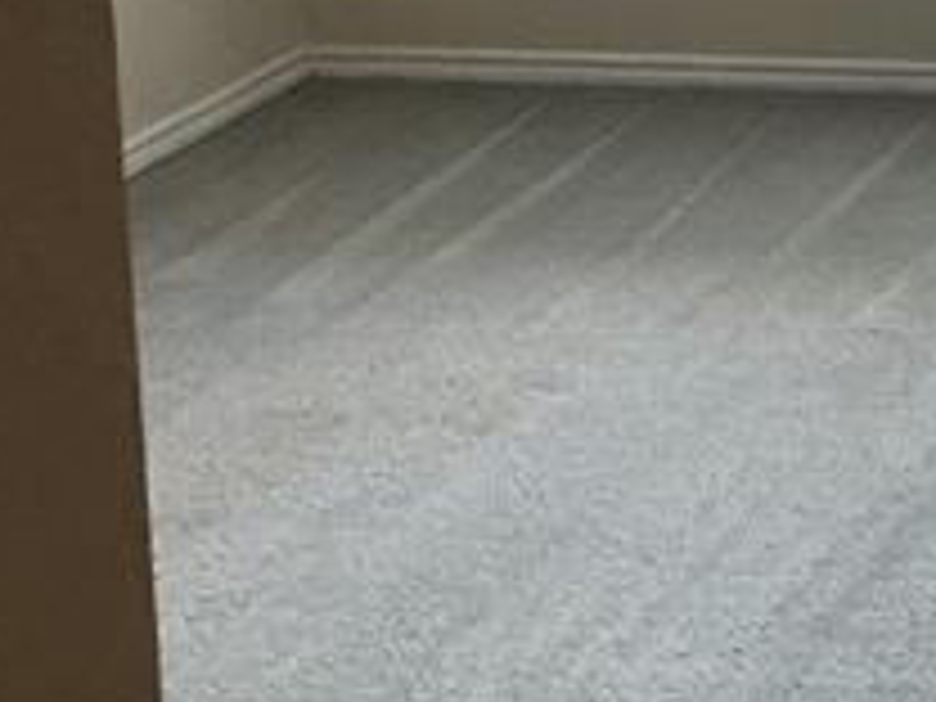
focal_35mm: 143
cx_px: 1413
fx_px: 3867
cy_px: -212
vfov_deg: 10.2
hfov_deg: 13.0
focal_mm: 3
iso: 125
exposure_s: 1/60
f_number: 1.8
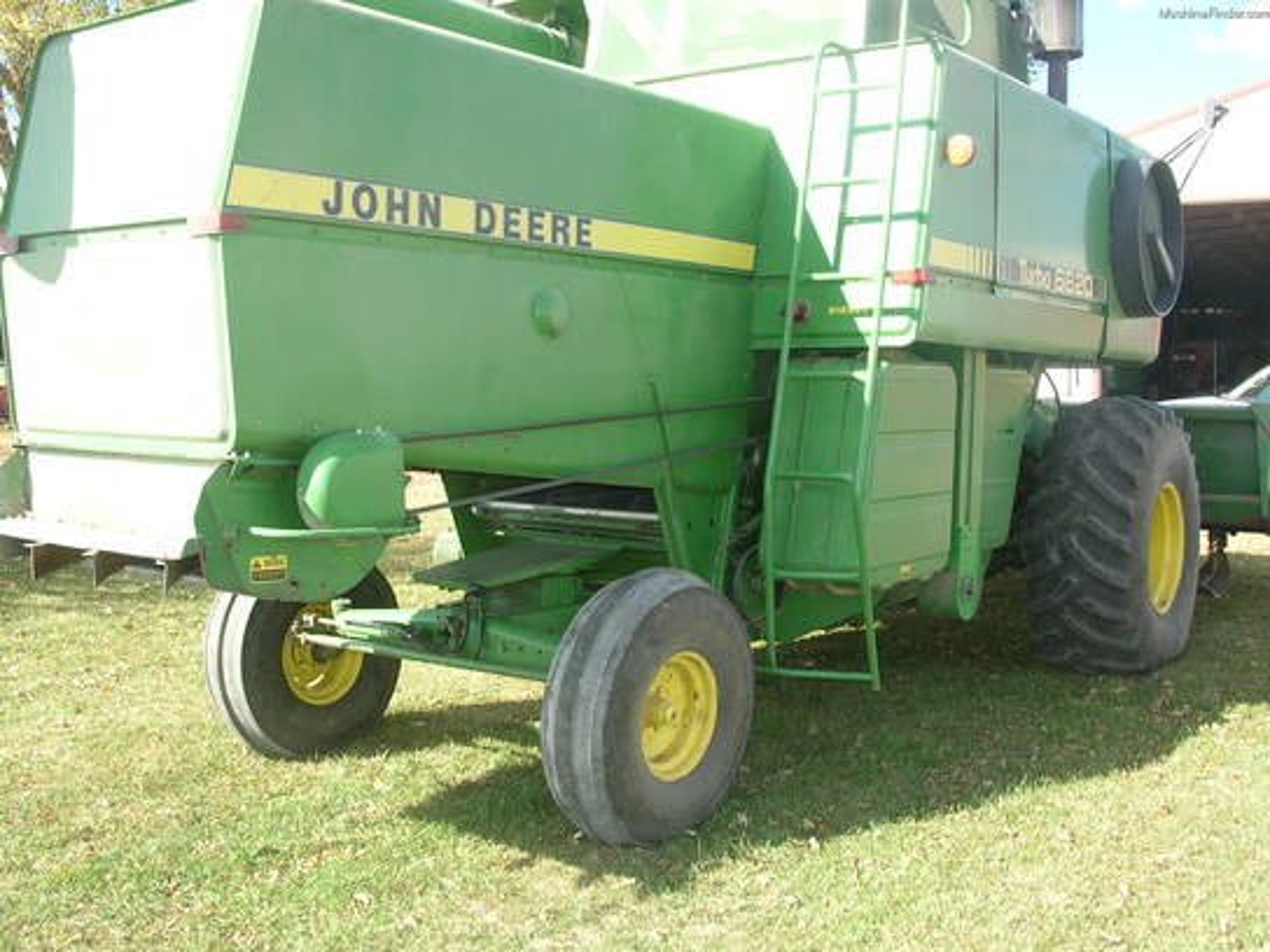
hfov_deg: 51.4
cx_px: 635
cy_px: 476
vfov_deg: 39.7
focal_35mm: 36
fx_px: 1321
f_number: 3.7
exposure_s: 1/198
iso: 71
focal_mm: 6
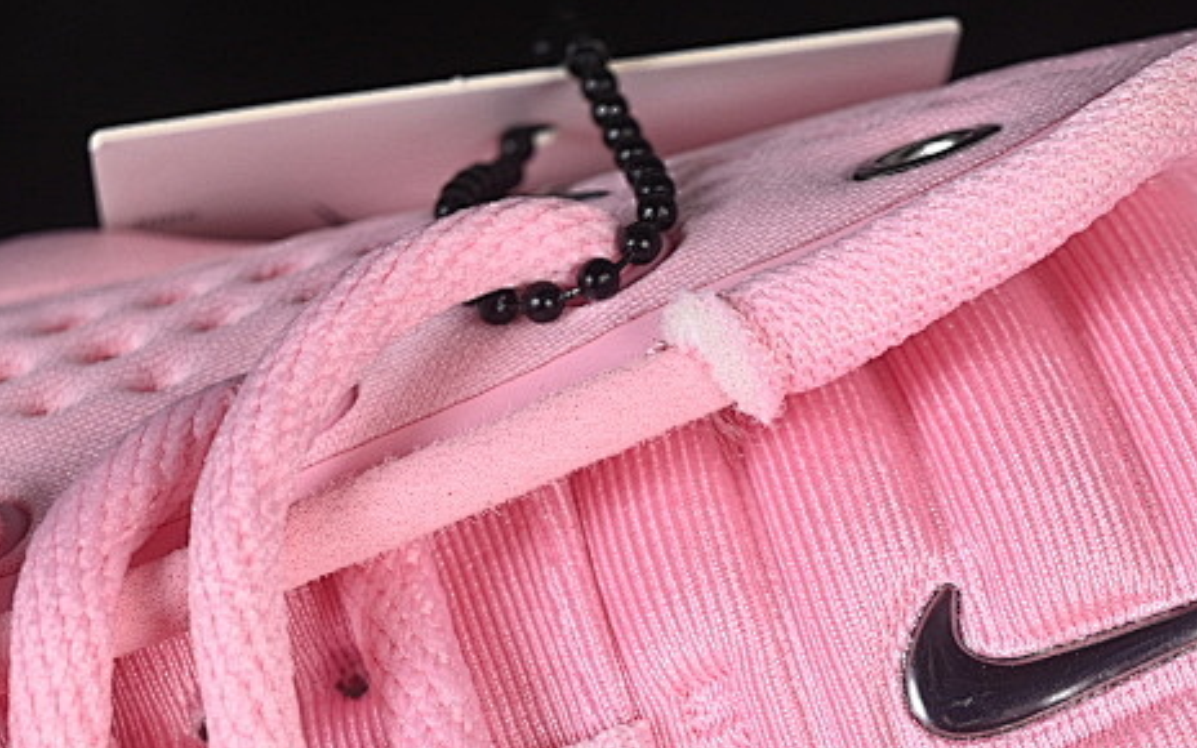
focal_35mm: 178
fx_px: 5807
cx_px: 836
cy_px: 820
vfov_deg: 7.3
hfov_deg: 11.8
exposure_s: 1/80
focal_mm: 50
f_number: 7.1
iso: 160
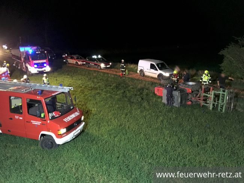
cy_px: 92
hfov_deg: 61.7
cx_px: 122
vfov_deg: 48.2
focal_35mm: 29
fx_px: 204
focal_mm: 4.15
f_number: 2.2
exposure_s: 1/17
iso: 400
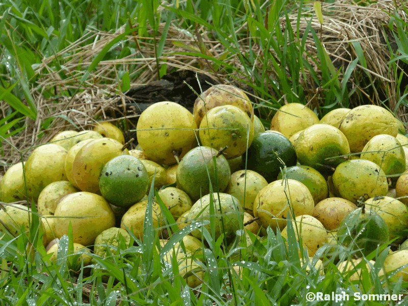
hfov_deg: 4.4
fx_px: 5327
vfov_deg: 3.3
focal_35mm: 452
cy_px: 153
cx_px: 204
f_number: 4
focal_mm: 81.3
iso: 200
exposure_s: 1/250
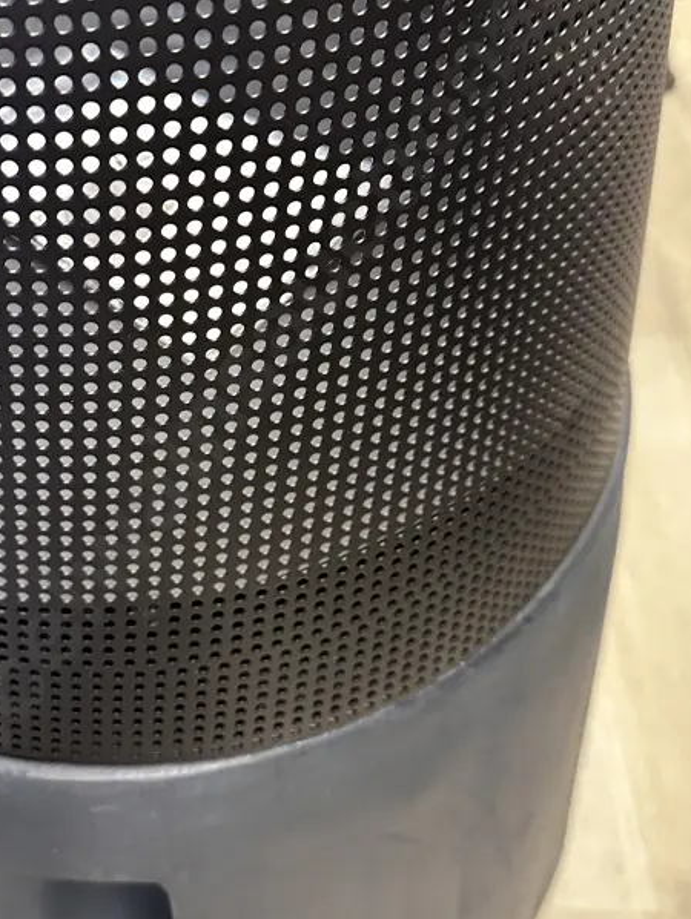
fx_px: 1090
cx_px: 235
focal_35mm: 41
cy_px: 393
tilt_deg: -47.9
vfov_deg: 45.6
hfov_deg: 34.9
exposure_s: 1/50
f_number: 1.78
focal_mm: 6.86
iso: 400
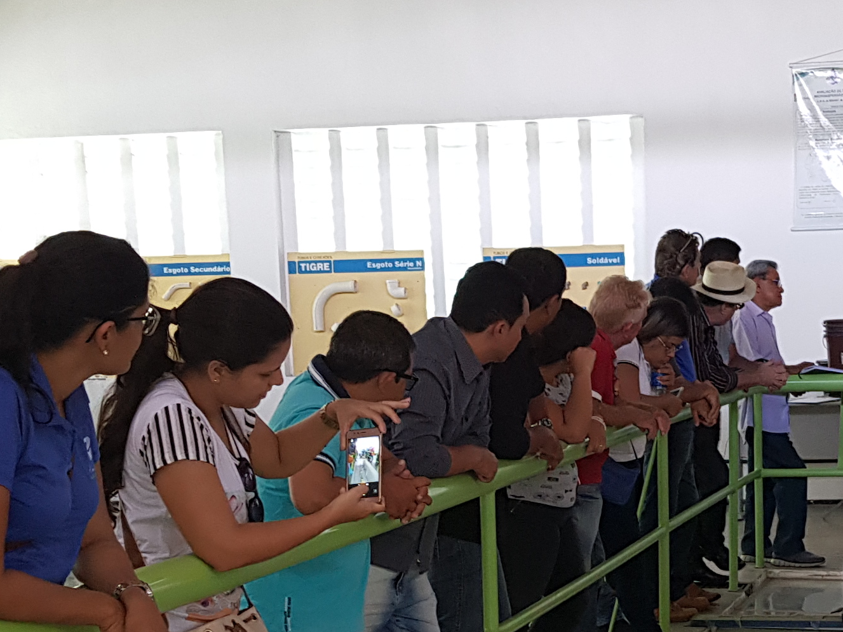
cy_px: 676
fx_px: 1924
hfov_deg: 24.4
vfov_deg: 18.1
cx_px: 658
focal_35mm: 79
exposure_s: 1/24
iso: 125
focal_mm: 4.2
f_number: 1.7
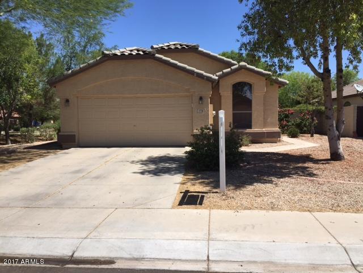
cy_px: 136
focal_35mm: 29
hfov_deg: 61.7
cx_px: 182
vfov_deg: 48.2
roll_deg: +0.7
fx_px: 304
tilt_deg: -2.6
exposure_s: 1/1883
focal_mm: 4.15
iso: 32
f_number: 2.2
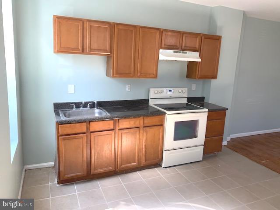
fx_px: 210
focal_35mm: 26
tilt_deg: -11.2
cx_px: 140
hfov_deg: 67.3
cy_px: 105
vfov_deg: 53.1
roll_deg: -3.4
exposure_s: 1/121
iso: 50
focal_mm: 4.25
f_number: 1.8
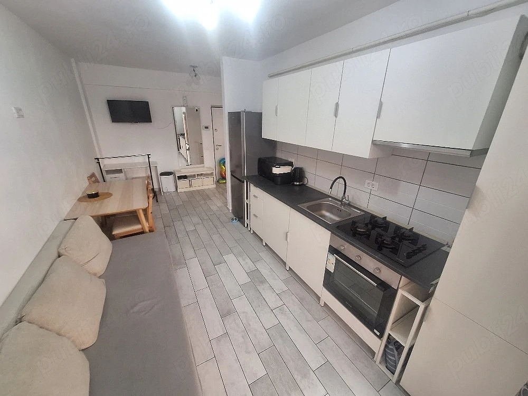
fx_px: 198
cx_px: 264
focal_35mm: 13
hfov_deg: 106.2
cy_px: 198
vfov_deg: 89.9
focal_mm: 1.74
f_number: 2.2
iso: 125
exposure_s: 1/40
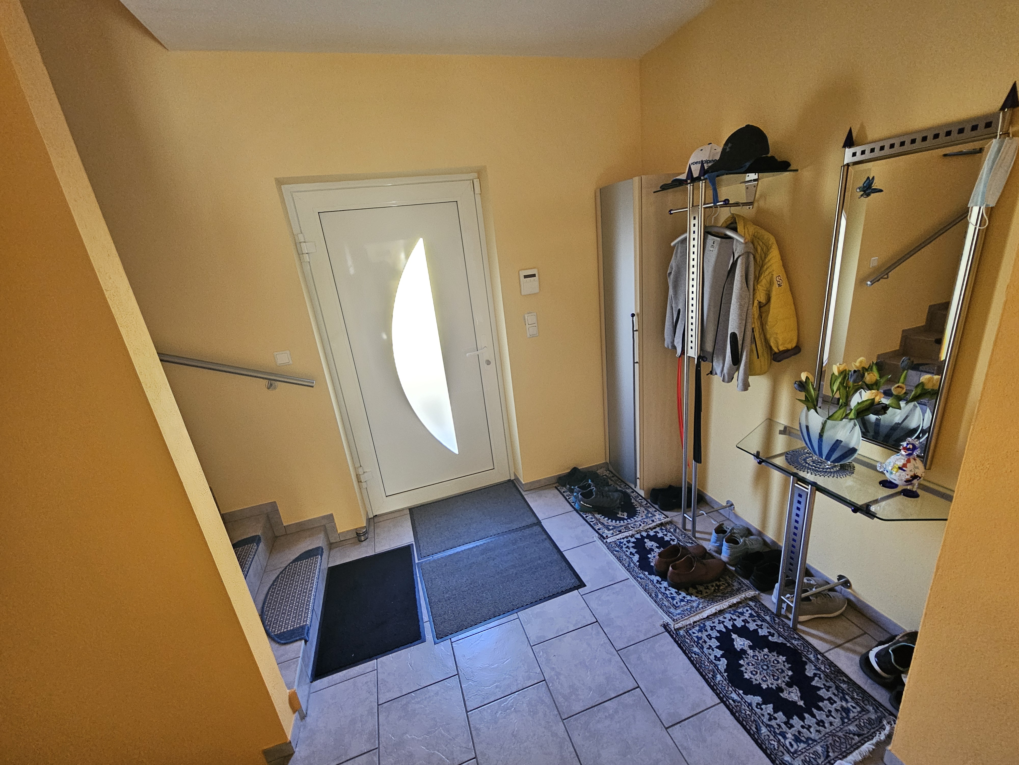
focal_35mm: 13
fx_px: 383
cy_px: 382
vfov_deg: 89.9
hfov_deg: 106.2
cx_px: 510
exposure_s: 1/33
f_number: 2.2
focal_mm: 2.2
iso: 320
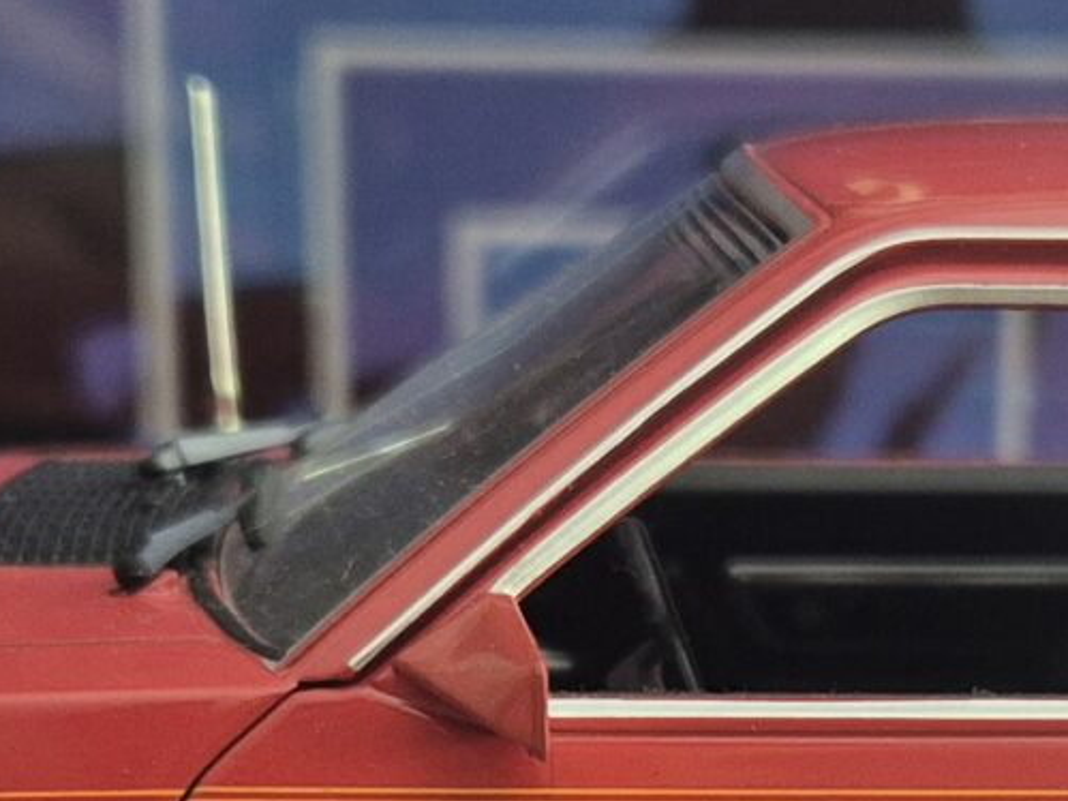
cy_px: 1007
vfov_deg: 12.2
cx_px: 940
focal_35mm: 118
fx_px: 3640
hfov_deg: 16.5
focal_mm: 5.4
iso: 320
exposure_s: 1/100
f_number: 1.8
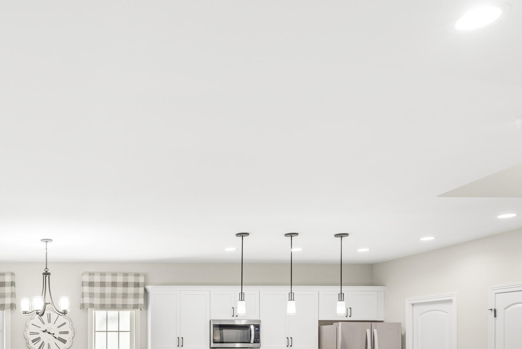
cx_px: 75
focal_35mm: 36
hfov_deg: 48.7
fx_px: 523
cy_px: 333
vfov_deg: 34.2
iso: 2000
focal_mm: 17.5
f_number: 9
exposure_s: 1/13
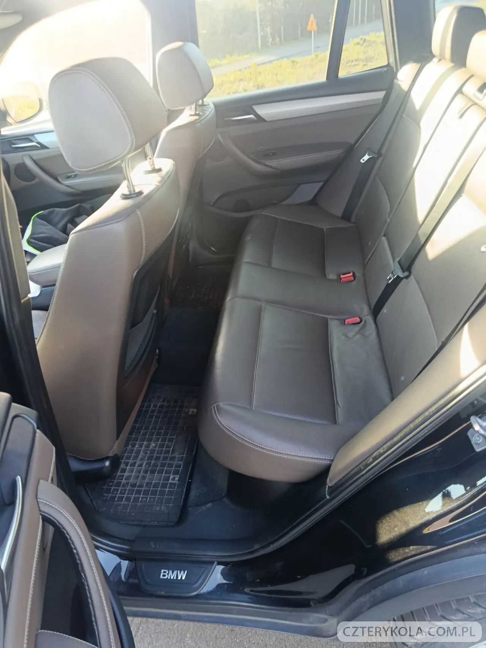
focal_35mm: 24
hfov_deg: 56.8
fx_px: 449
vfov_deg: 71.6
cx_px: 243
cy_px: 324
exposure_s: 1/100
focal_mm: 5.24
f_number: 1.7
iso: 704
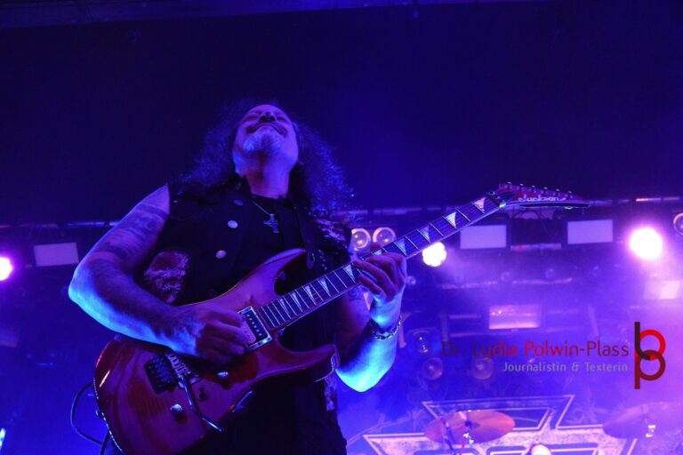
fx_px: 626
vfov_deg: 40.0
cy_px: 228
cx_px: 342
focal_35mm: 33
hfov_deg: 57.2
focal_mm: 22
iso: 6400
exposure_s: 1/160
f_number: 4
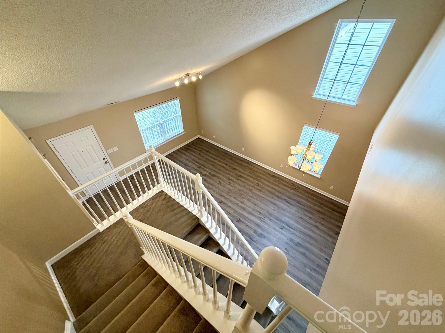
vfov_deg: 85.7
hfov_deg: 102.1
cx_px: 222
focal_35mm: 14
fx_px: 180
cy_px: 166
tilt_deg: -40.2
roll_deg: +1.4
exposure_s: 1/60
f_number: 2.2
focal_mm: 2.22
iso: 200
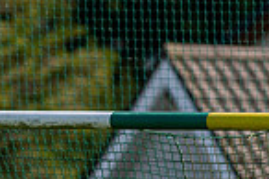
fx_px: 13748
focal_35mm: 1842
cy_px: 298
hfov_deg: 1.1
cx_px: -216
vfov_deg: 0.7
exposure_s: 1/2500
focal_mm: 300
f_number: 2.8
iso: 100
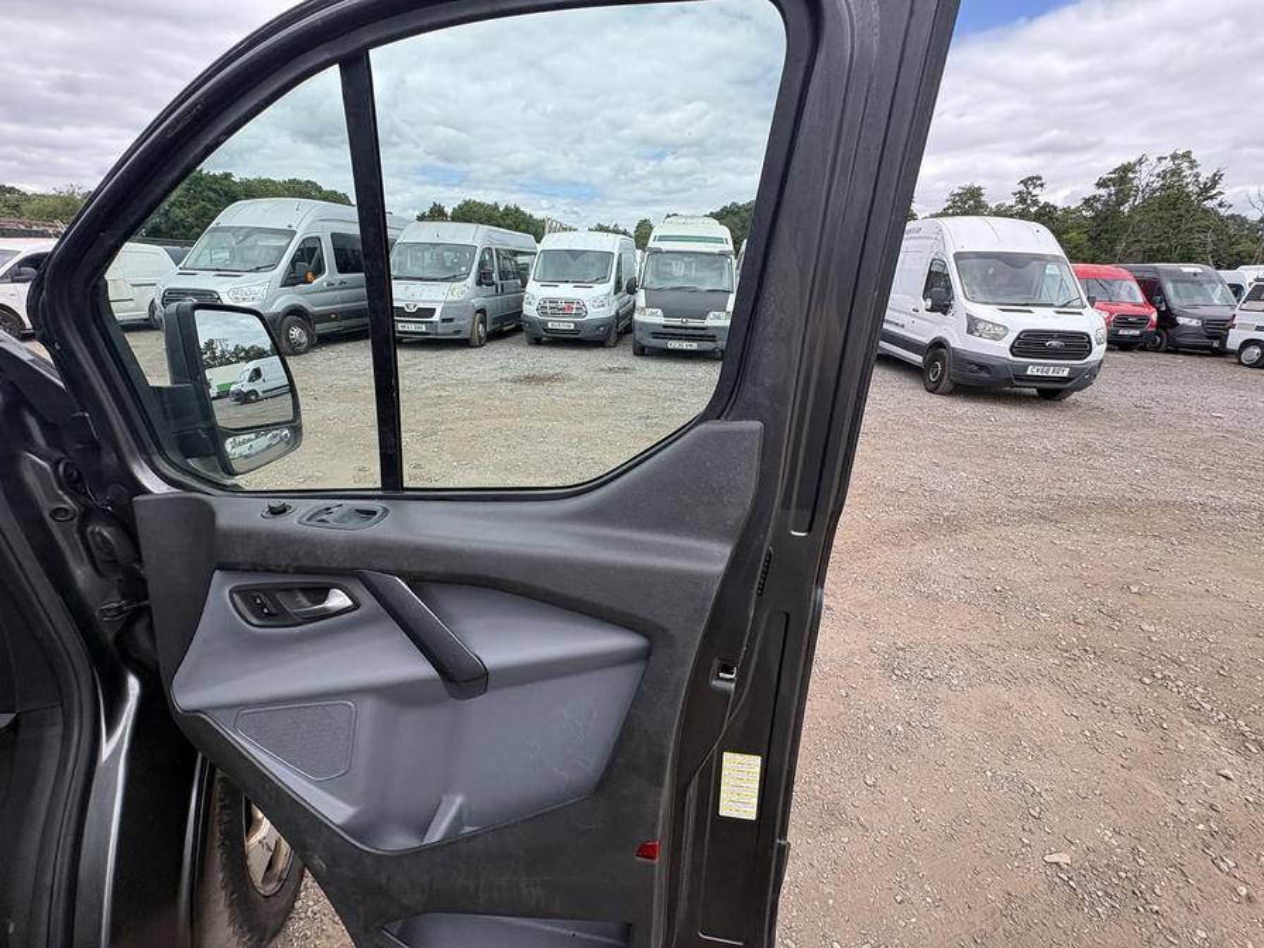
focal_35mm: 14
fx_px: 511
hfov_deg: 102.1
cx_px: 632
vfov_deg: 85.7
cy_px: 474
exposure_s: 1/403
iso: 40
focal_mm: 2.22
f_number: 2.2
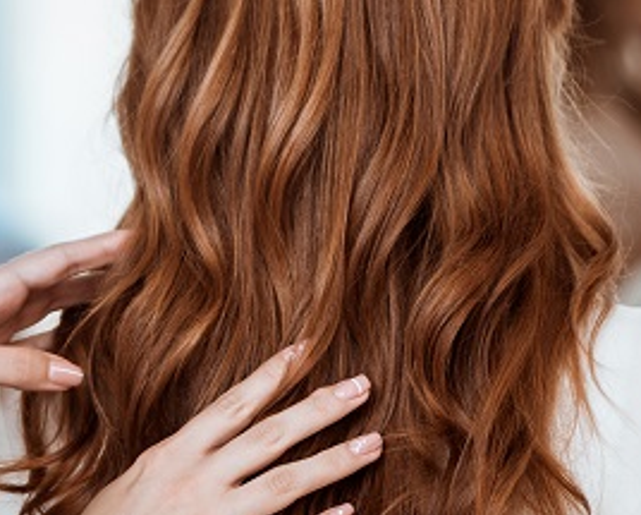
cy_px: 187
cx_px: 65
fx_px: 5356
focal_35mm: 282
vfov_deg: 5.5
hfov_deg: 6.8
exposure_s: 1/200
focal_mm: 105
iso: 100
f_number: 2.8
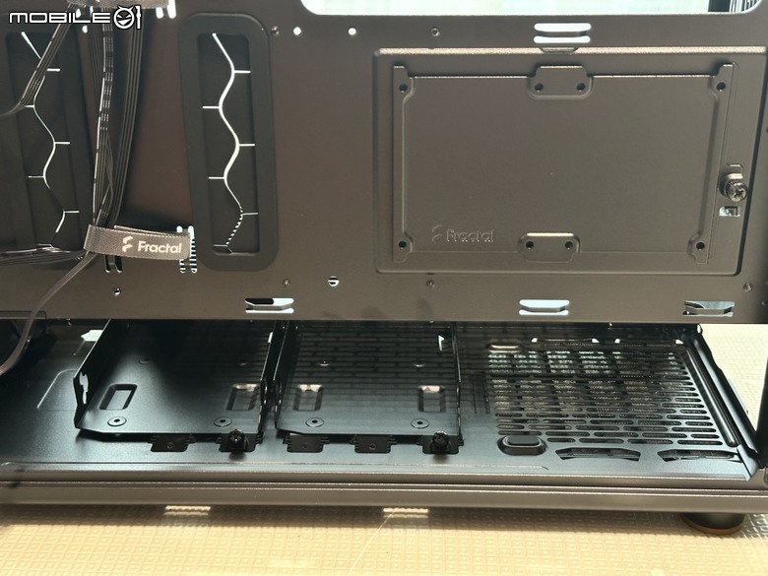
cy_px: 288
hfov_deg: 39.7
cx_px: 384
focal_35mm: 48
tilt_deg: -22.2
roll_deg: -0.2
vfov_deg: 30.3
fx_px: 1065
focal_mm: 6.86
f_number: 1.78
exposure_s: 1/40
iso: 200
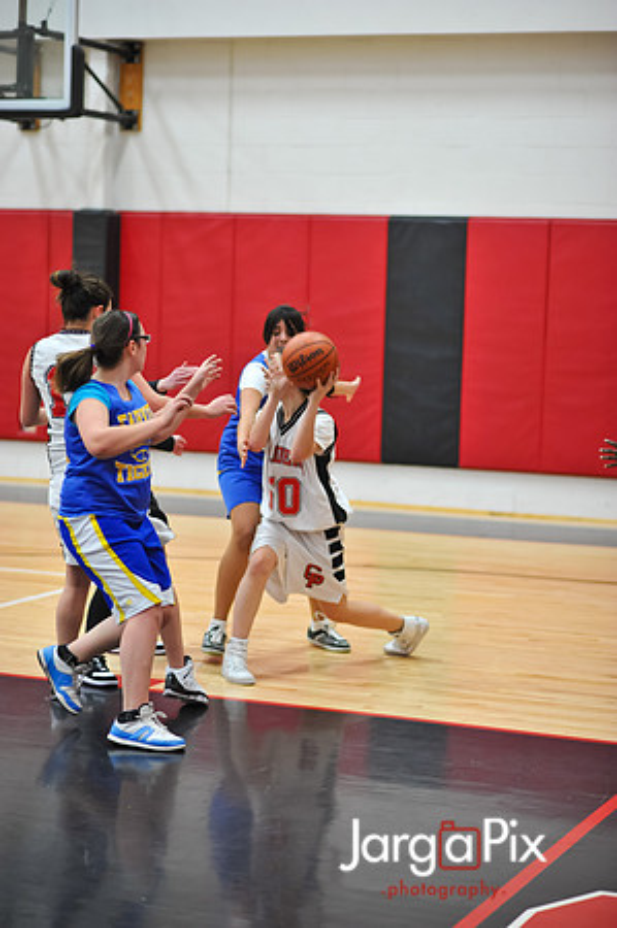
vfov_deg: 23.9
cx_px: 308
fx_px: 2190
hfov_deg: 16.0
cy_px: 464
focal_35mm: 85
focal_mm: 85
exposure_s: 1/500
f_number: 2
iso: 1800
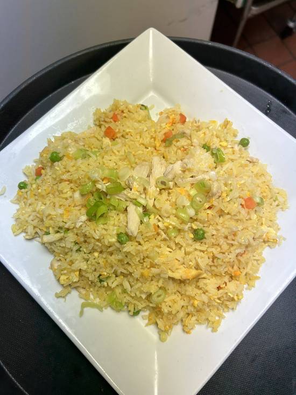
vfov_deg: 67.3
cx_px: 148
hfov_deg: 53.1
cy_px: 198
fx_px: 296
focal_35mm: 26
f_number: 1.5
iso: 64
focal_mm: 5.7
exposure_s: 1/120
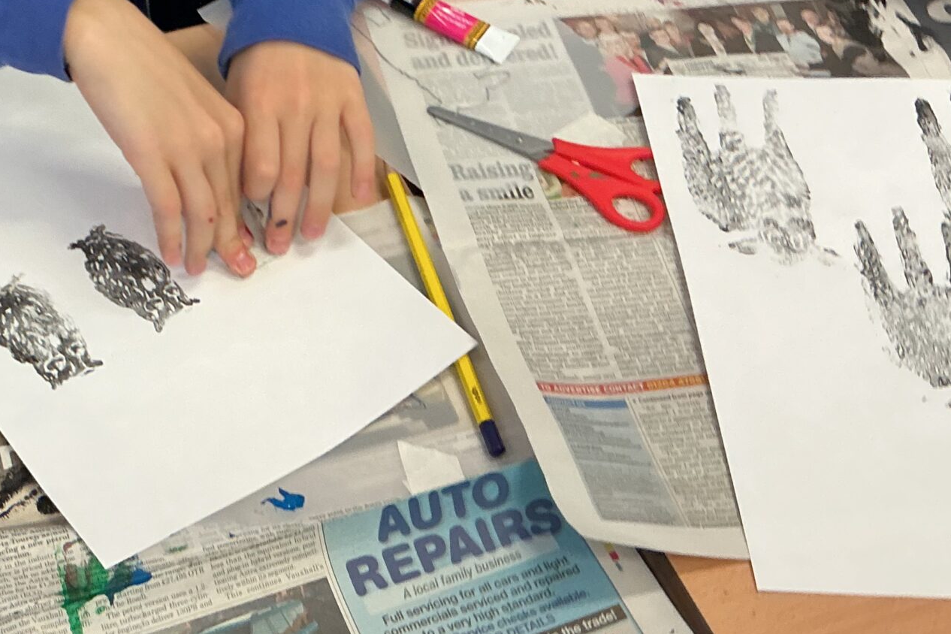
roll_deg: +4.7
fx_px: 1611
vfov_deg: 21.5
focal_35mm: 61
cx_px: 117
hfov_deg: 31.5
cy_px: 6
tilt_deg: -41.5
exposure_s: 1/60
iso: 100
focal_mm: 3
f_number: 1.8
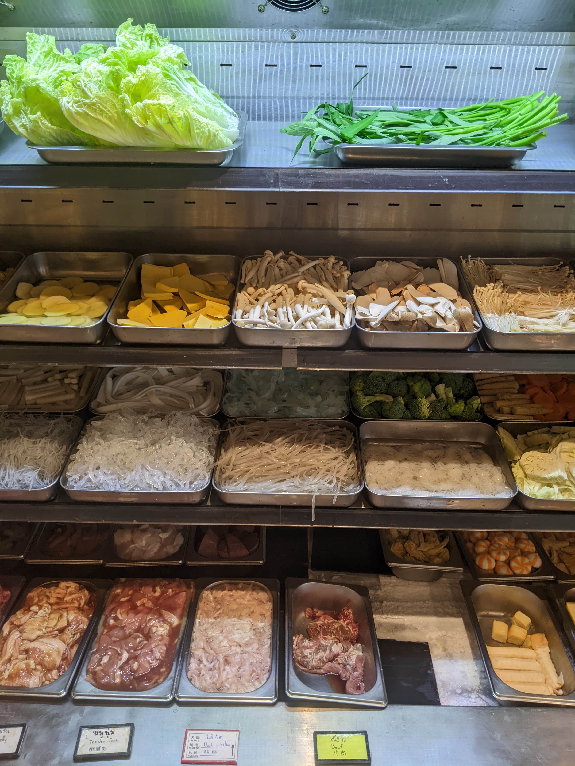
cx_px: 288
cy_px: 383
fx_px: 598
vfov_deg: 65.3
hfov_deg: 51.4
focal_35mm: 27
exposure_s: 1/99.9
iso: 84
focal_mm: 4.44
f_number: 1.8
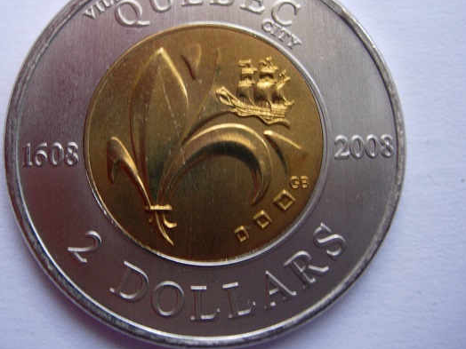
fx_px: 633
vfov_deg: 30.8
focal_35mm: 47
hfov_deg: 40.2
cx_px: 181
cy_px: 150
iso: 158
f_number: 2.8
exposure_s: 1/32
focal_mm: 7.8
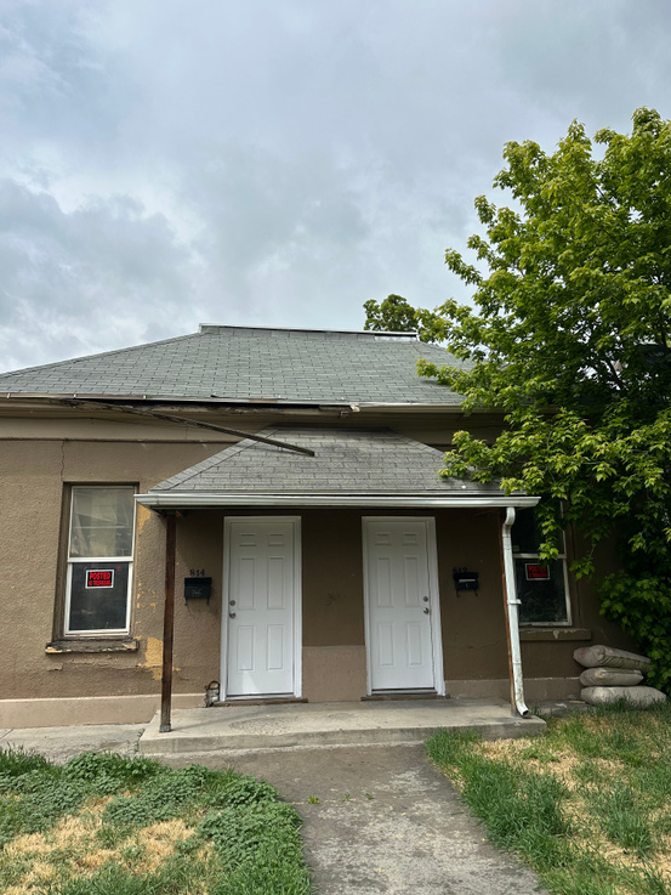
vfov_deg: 69.4
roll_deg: +3.6
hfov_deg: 54.9
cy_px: 459
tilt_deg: +10.9
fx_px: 646
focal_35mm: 25
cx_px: 339
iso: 80
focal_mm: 6.86
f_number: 1.78
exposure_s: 1/6623
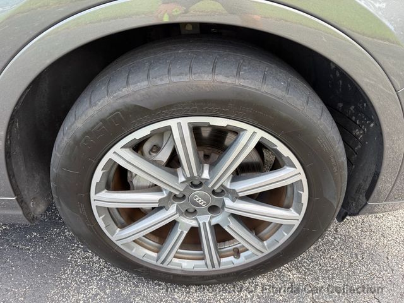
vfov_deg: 56.8
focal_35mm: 24
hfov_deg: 71.6
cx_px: 202
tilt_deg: -35.9
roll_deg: -2.0
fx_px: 280
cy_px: 152
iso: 64
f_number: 1.78
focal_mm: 6.76
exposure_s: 1/188
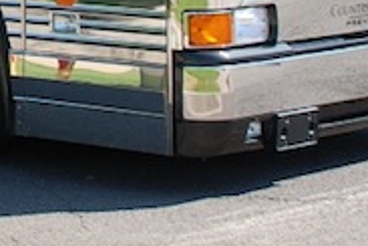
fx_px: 2077
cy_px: -197
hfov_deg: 9.7
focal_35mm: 203
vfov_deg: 6.6
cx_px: -275
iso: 100
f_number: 6.3
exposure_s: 1/160
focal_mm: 31
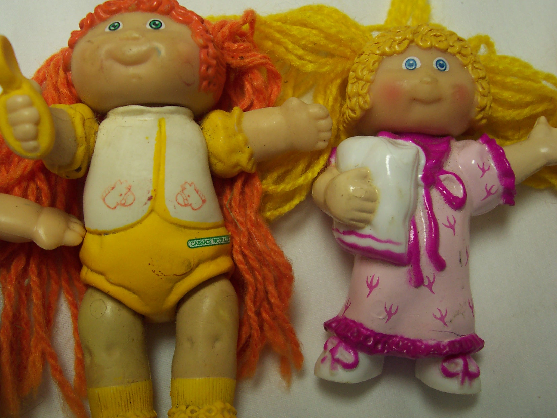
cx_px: 278
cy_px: 209
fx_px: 595
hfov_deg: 50.1
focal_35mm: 37
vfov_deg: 38.7
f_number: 2.8
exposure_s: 1/90
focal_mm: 5.6
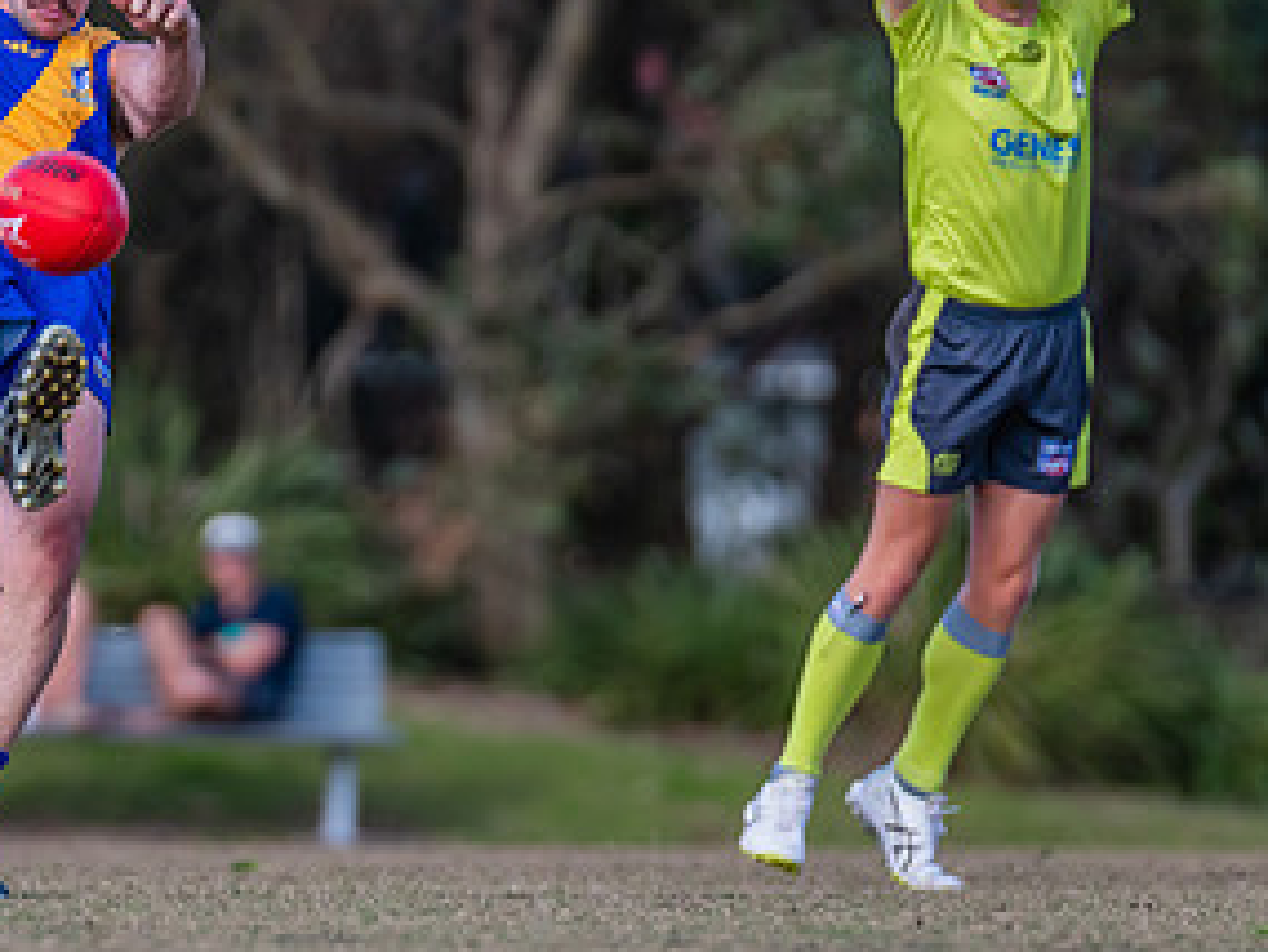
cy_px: 316
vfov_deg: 1.8
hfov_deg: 2.4
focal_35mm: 834
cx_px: -93
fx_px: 30563
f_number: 4.5
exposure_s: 1/2000
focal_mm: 330
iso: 800
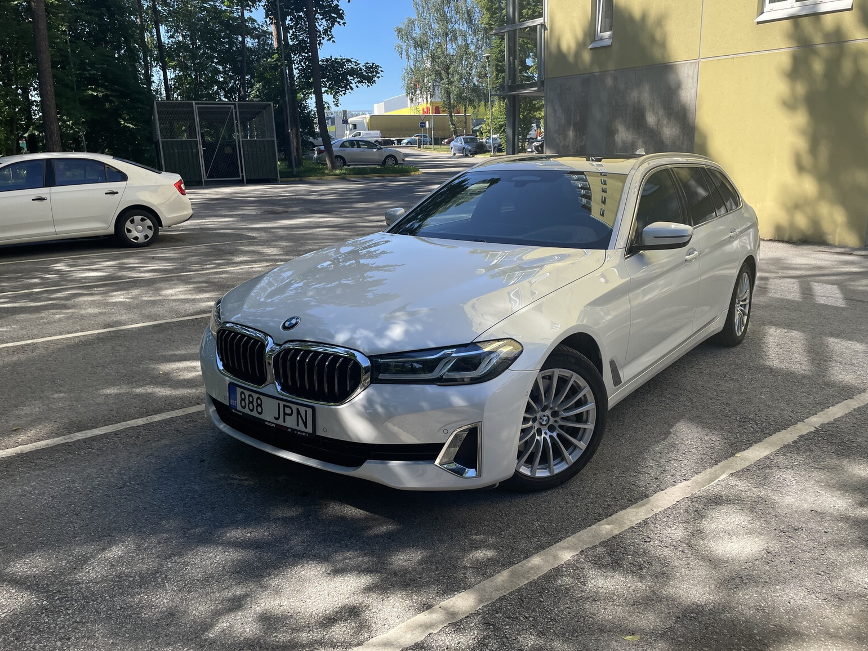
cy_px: 324
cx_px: 448
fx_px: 677
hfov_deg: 65.3
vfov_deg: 51.4
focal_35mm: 27
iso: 32
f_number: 1.6
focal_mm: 4.2
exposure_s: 1/1453
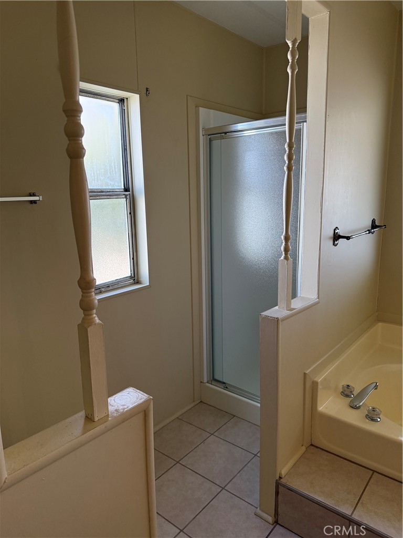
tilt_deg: -8.9
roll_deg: +0.8
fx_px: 373
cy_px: 269
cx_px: 202
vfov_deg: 71.6
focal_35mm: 24
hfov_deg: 56.8
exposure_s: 1/235
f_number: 1.78
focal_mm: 6.76
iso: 200
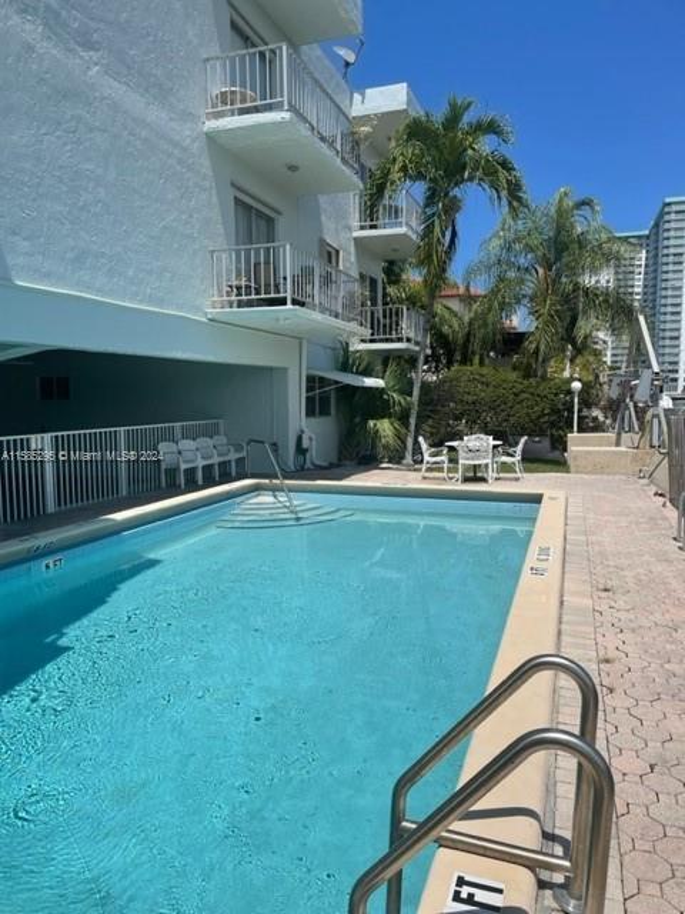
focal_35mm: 26
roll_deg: +1.6
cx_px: 342
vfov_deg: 67.3
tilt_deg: -4.9
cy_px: 457
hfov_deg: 53.1
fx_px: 686
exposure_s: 1/6494
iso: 32
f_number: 1.6
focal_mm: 4.2
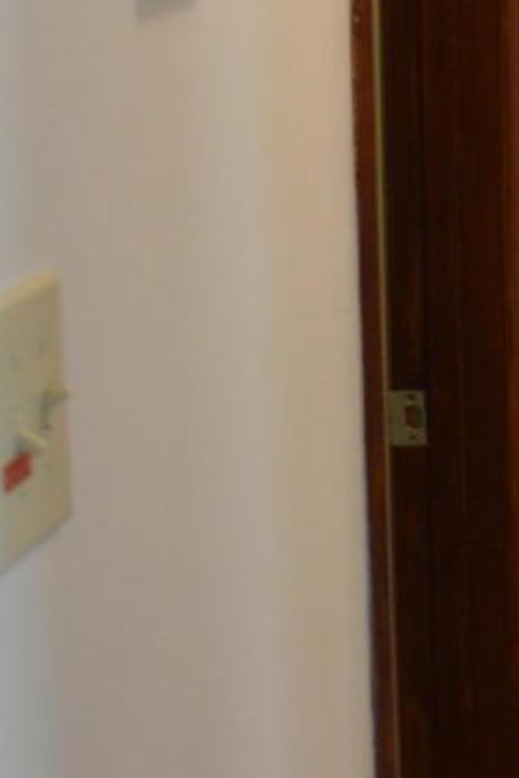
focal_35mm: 130
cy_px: 484
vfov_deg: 15.7
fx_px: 2809
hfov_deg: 9.7
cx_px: 1088
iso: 400
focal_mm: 18
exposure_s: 1/15
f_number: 3.5
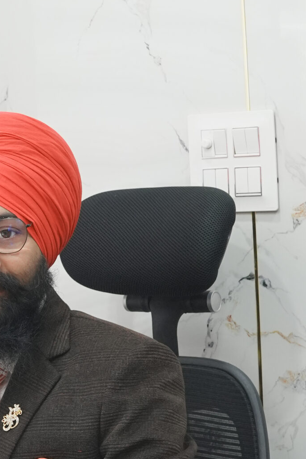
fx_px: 1645
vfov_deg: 15.9
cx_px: -25
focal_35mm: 129
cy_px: 200
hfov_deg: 10.5
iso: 1600
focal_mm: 35
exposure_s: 1/200
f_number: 4
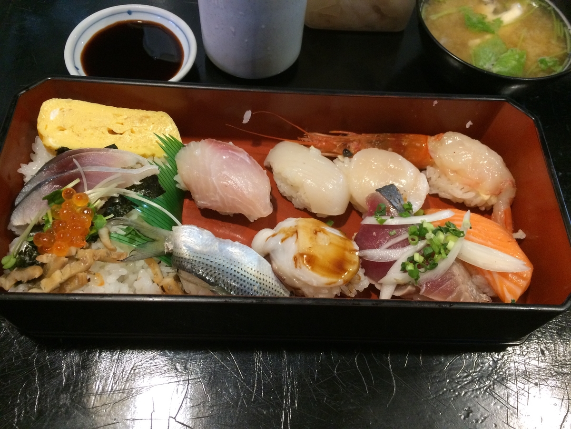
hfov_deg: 61.7
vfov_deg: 48.2
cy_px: 214
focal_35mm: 29
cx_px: 286
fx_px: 478
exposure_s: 1/30
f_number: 2.2
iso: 200
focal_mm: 4.15
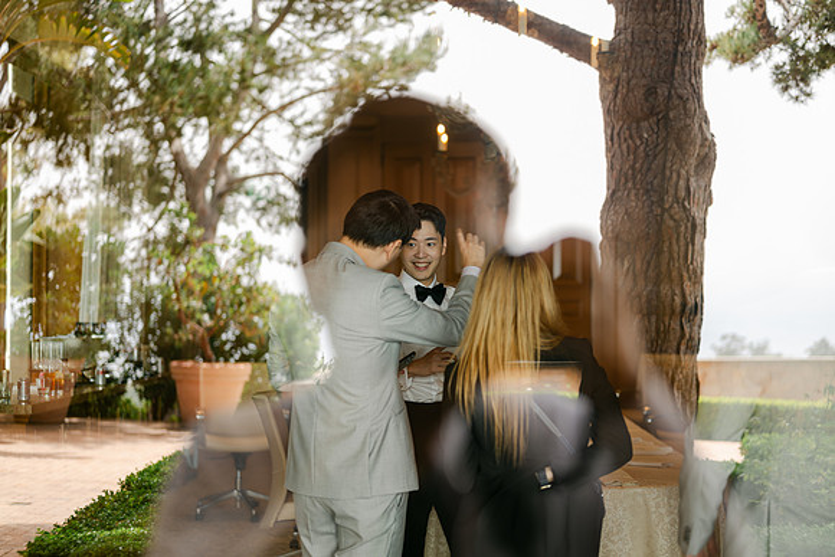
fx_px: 1160
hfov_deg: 39.6
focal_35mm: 50
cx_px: 418
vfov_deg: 27.0
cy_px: 278
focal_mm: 50
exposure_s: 1/50
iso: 64
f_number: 1.8
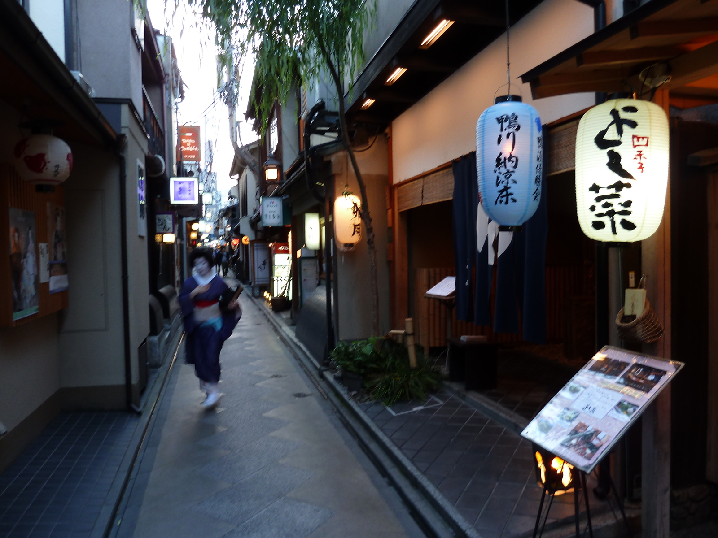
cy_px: 269
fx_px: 519
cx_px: 359
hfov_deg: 69.4
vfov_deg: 54.9
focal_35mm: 25
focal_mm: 4.1
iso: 80
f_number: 3.3
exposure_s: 1/13
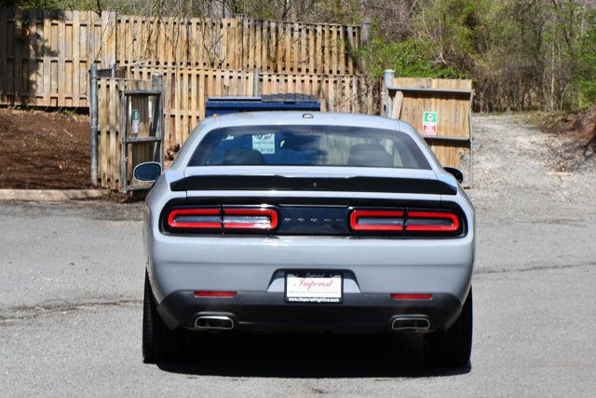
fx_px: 1987
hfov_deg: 17.1
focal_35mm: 120
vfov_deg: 11.4
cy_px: 199
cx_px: 298
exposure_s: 1/320
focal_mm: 80
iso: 100
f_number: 9
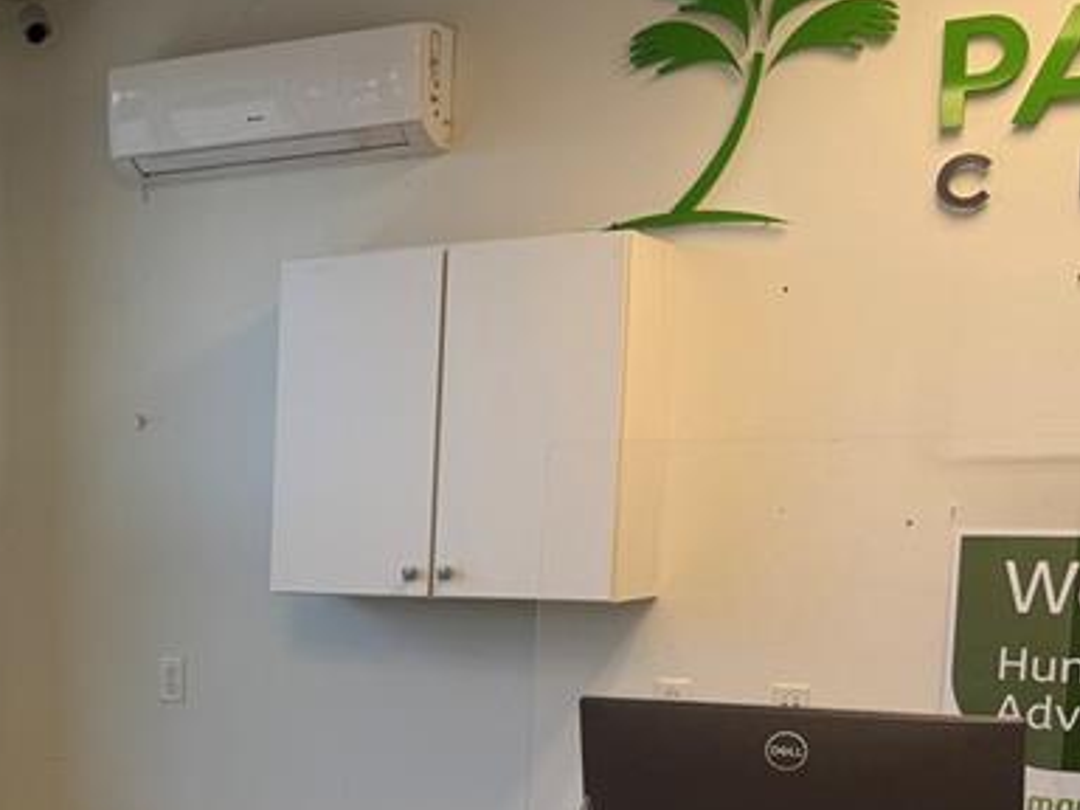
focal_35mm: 64
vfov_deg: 22.4
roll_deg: -0.4
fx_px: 1997
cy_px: 709
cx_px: -180
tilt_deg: -5.1
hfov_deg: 27.1
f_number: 1.78
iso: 100
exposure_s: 1/120
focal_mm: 6.76
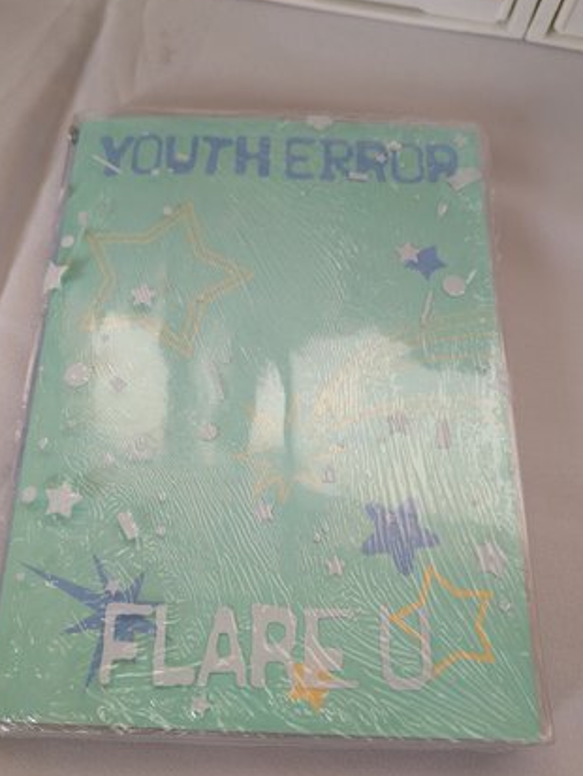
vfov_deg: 58.3
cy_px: 382
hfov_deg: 45.4
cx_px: 269
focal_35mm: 31
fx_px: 696
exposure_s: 1/60
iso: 800
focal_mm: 5.59
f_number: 1.8
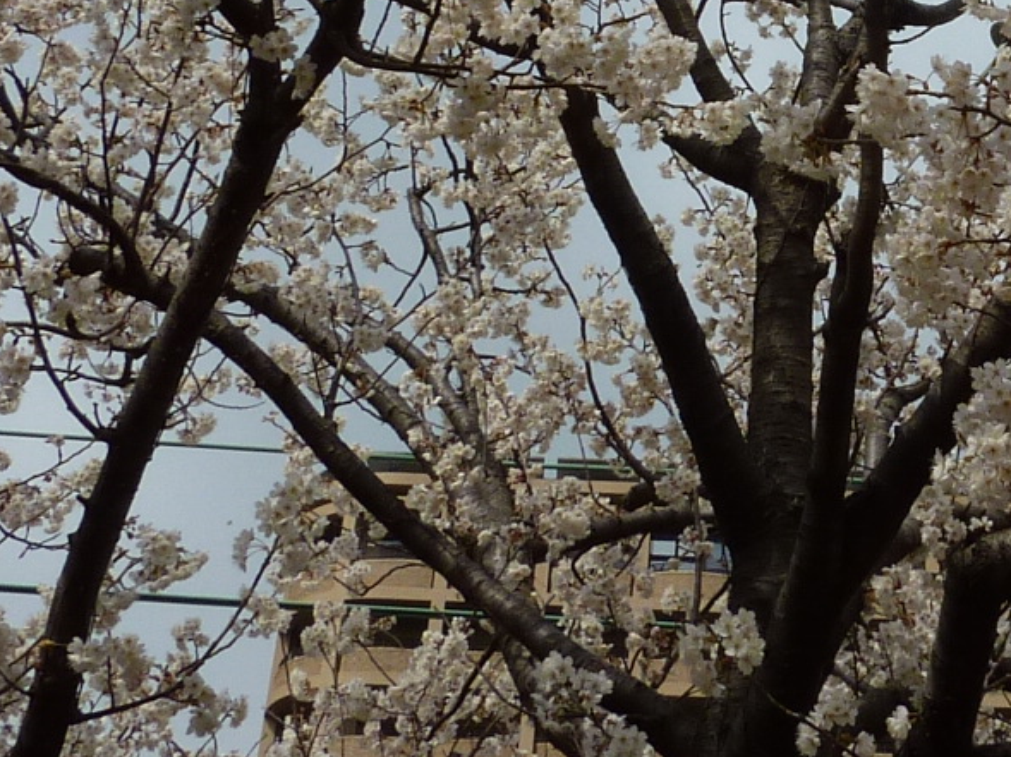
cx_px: 985
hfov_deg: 21.8
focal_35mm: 87
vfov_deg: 16.4
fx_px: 2539
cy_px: -93
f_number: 5.6
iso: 80
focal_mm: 4.1
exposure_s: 1/640
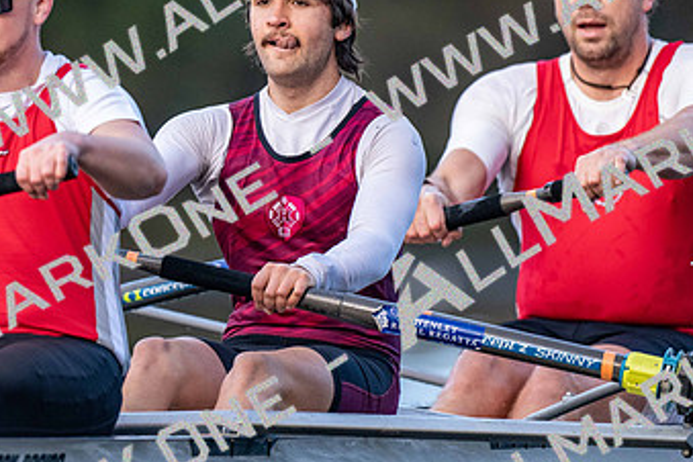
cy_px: 156
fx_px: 19768
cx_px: 217
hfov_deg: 2.0
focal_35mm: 1027
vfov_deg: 1.3
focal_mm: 600
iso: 2800
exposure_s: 1/2500
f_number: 4
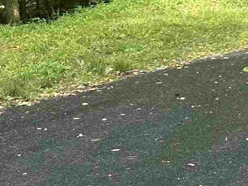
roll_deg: -1.0
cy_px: -75
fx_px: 888
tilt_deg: -6.2
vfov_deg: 11.5
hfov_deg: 13.0
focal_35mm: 124
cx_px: 546
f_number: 1.78
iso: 64
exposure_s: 1/121
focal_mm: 6.86
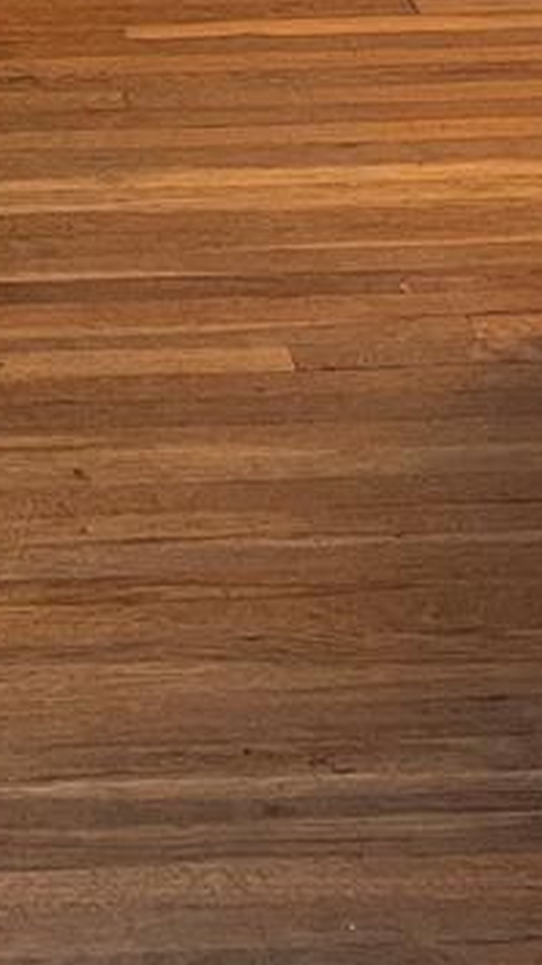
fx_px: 3144
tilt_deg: -10.9
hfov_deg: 9.6
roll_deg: +1.7
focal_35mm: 123
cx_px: -210
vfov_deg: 15.3
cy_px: -728
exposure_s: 1/60
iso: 100
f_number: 1.6
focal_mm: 4.2
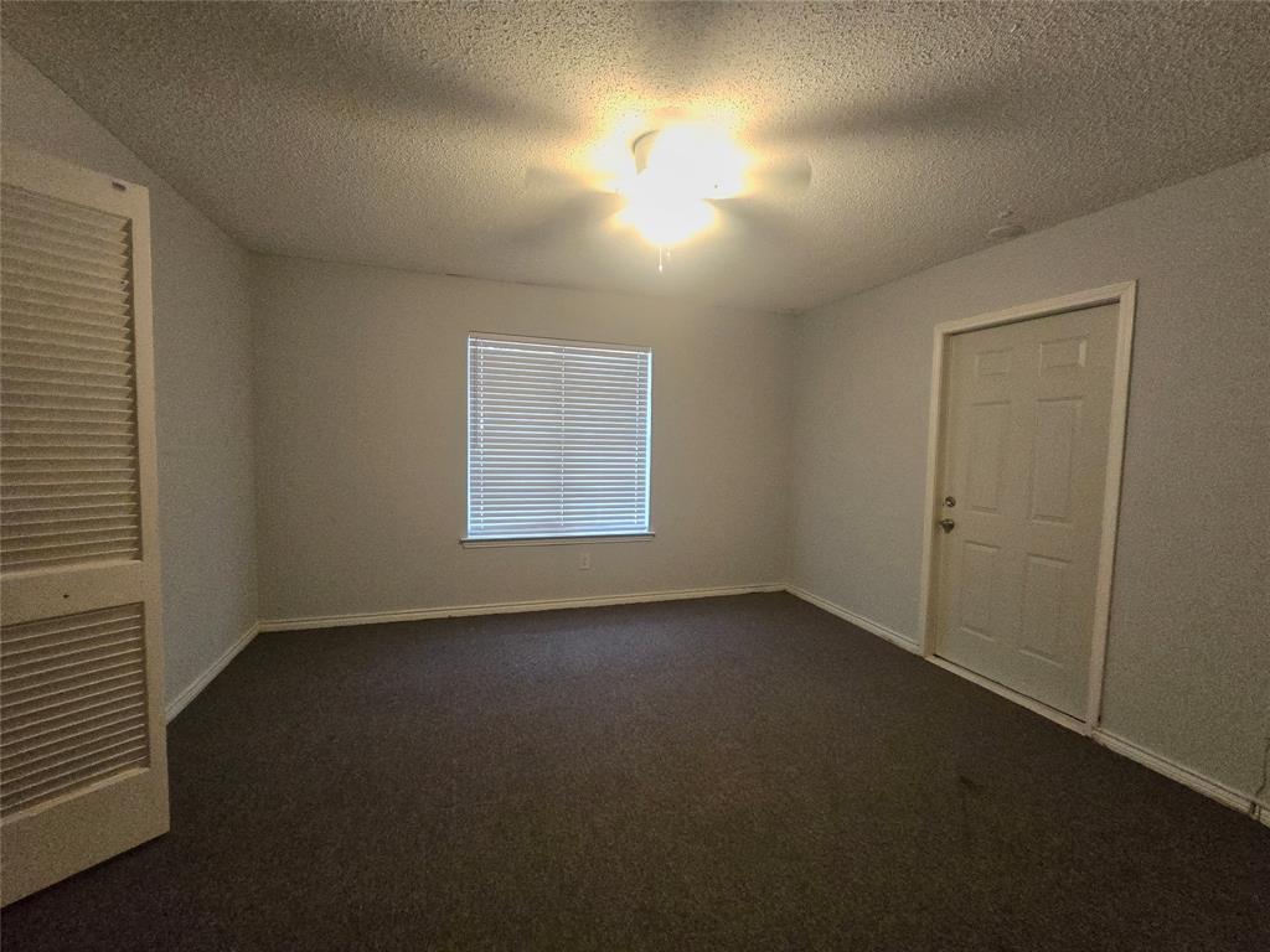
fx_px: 477
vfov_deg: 89.9
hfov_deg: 106.2
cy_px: 476
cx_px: 635
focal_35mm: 13
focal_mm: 2.2
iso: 1000
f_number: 2.2
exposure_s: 1/60
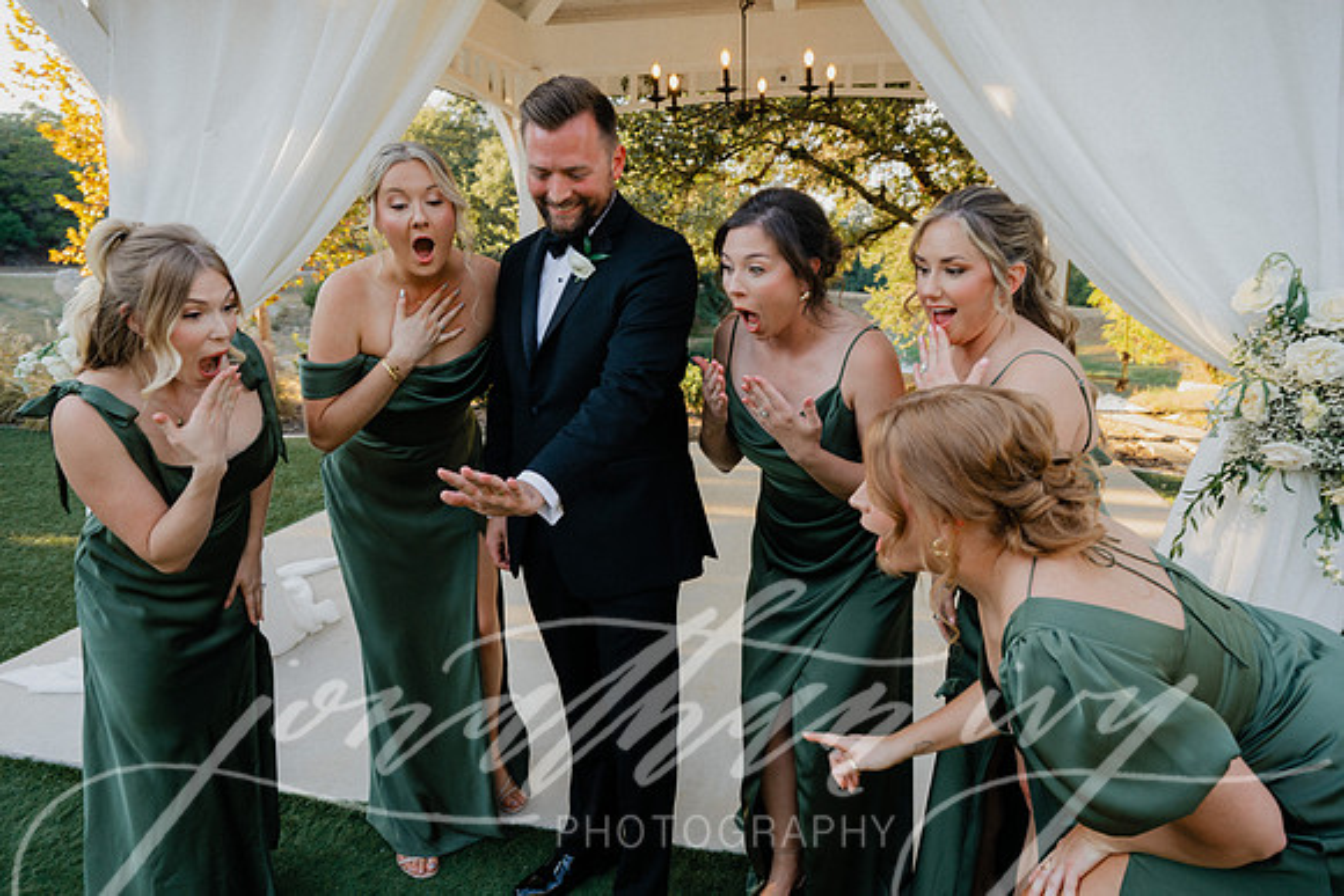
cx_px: 672
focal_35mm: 24
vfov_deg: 53.2
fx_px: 896
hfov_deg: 73.7
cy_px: 448
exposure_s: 1/250
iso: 400
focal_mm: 24
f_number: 4.5
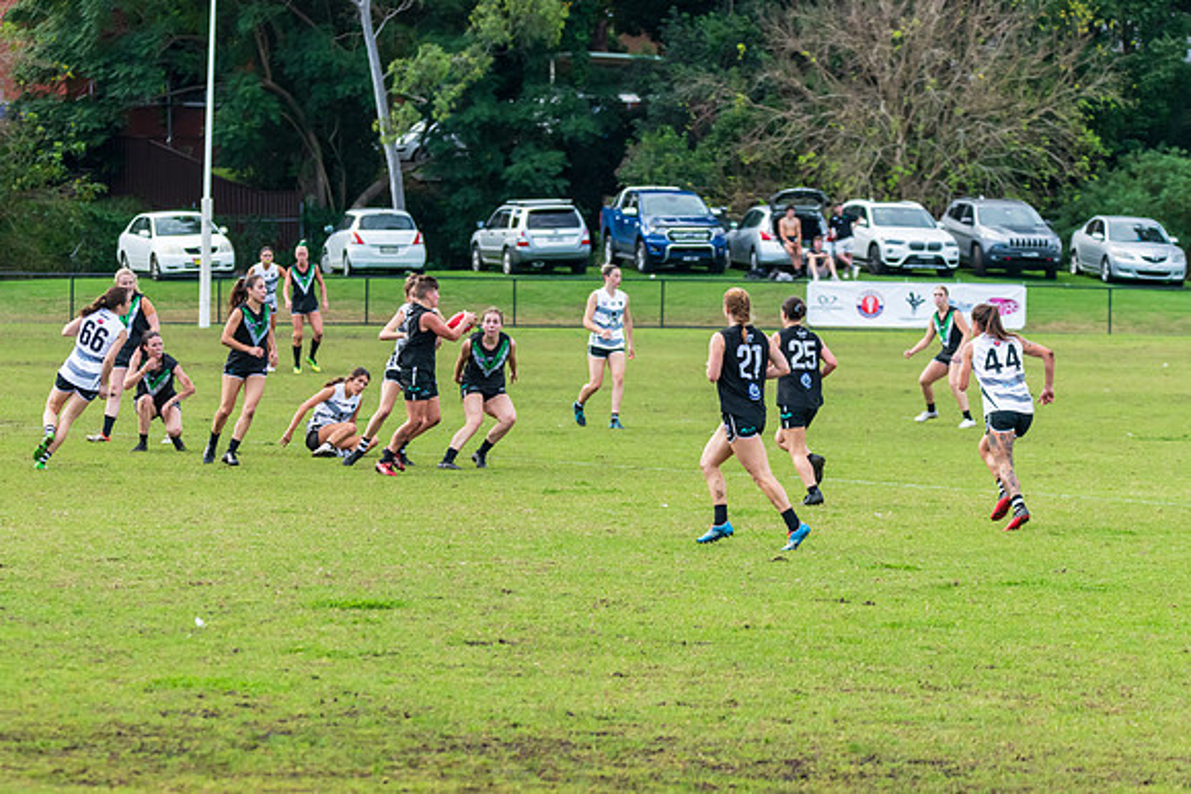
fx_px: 6962
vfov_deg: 6.5
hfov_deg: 9.8
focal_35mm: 210
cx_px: 409
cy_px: 465
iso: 1000
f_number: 5
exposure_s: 1/1250
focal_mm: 160
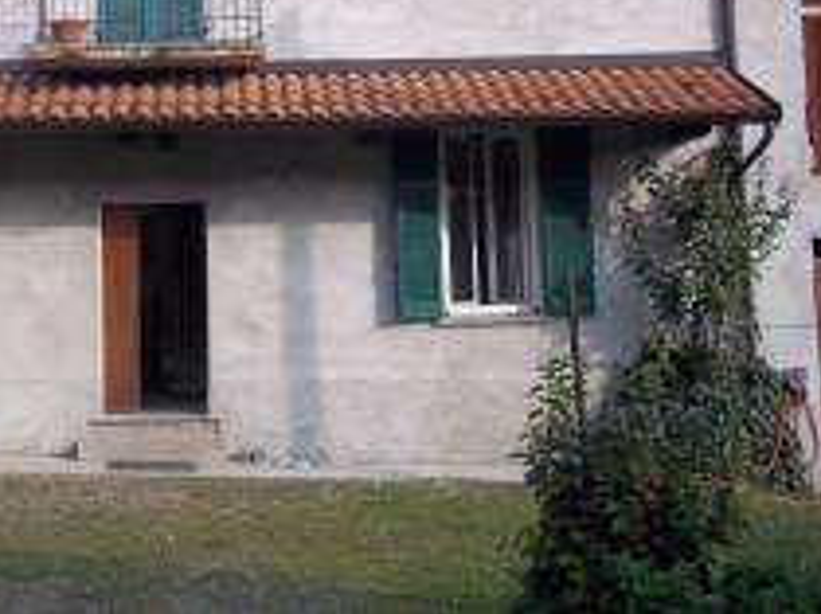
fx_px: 1421
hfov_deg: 31.6
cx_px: 207
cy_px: 110
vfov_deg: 23.9
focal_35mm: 60
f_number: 8
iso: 80
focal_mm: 6.5
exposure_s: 1/125
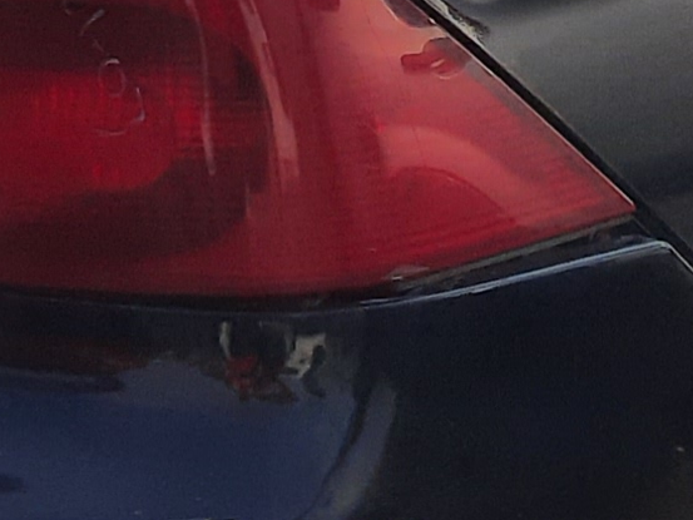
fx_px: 3765
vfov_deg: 7.8
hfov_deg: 10.5
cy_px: -89
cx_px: 149
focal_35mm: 188
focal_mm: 3.92
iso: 40
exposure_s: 1/2941
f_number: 1.7
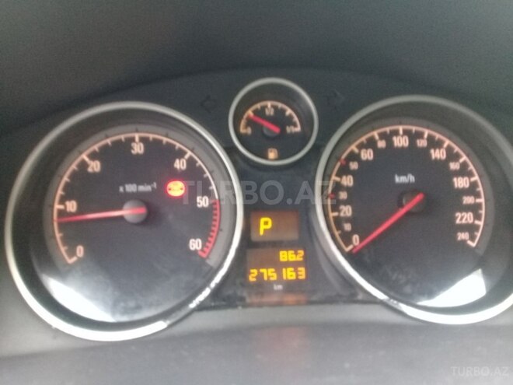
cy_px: 192
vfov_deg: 45.4
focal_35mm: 31
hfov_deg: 58.4
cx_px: 256
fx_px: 459
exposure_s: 1/20
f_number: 2.2
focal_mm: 3.3
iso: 200
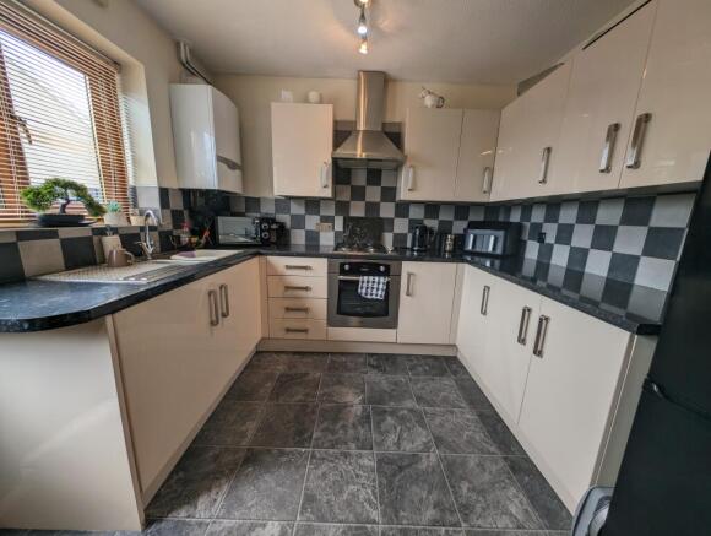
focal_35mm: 12
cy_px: 268
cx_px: 356
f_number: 1.95
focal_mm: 2.23
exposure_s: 1/146
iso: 50
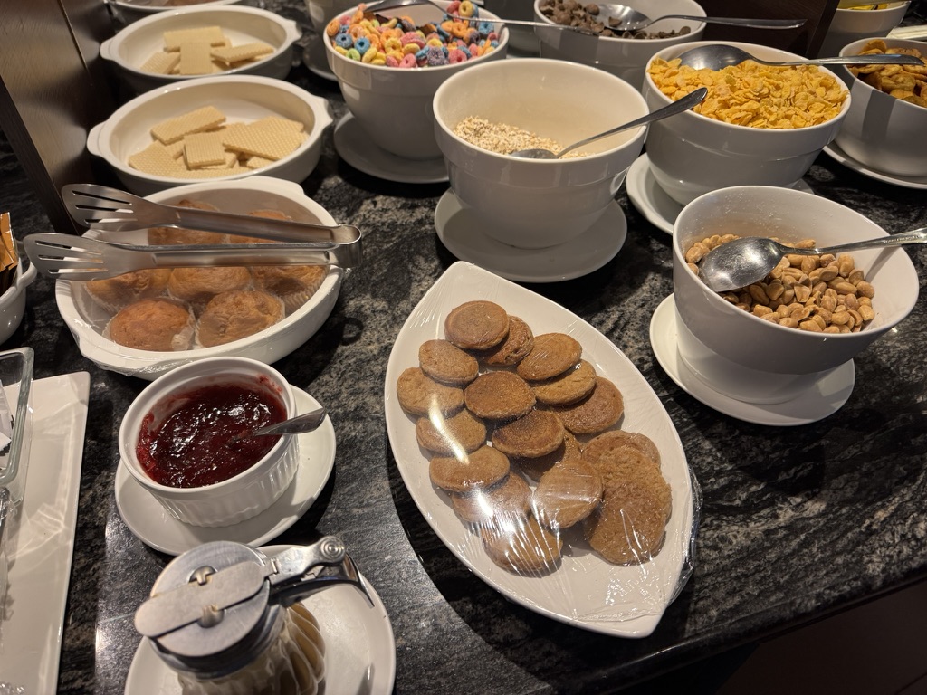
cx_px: 464
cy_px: 348
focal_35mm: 24
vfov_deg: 56.8
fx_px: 643
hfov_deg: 71.6
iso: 200
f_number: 1.78
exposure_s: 1/100
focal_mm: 6.76
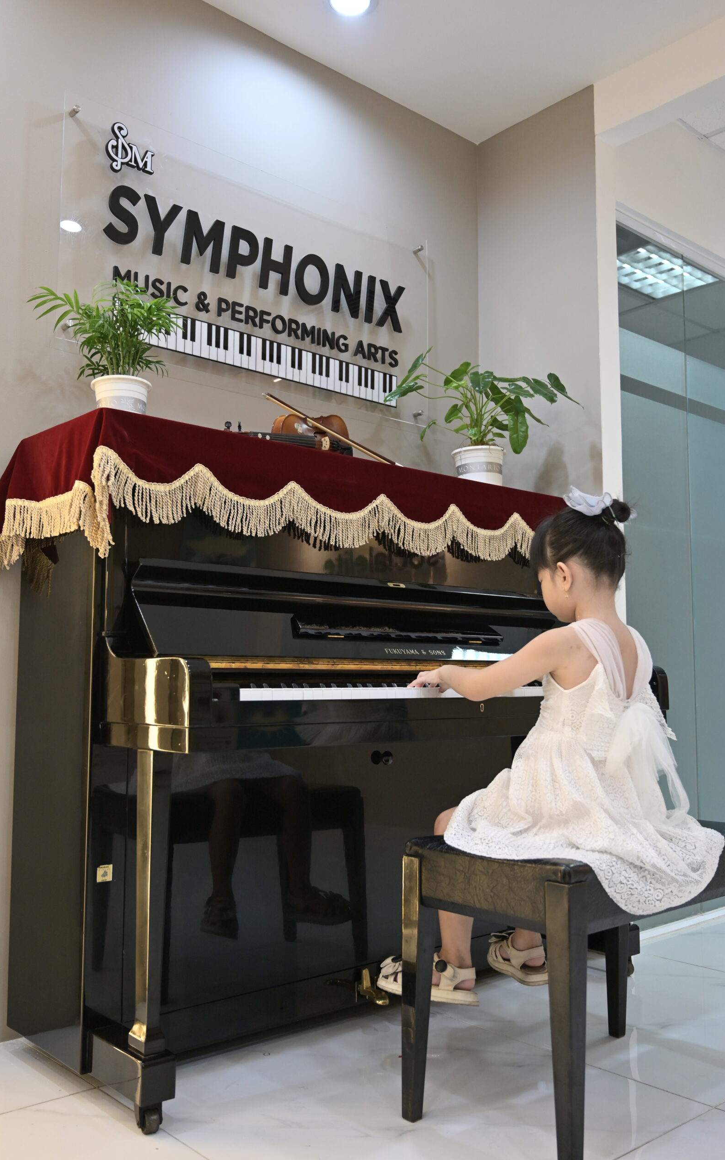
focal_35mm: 32
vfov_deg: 59.6
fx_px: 1012
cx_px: 353
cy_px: 573
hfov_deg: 39.4
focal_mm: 31
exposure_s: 1/100
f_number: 4
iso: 640
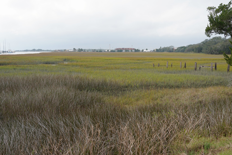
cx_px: 116
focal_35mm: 45
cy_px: 78
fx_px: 290
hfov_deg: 43.6
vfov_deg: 29.9
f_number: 10
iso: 100
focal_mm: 45
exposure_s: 1/100
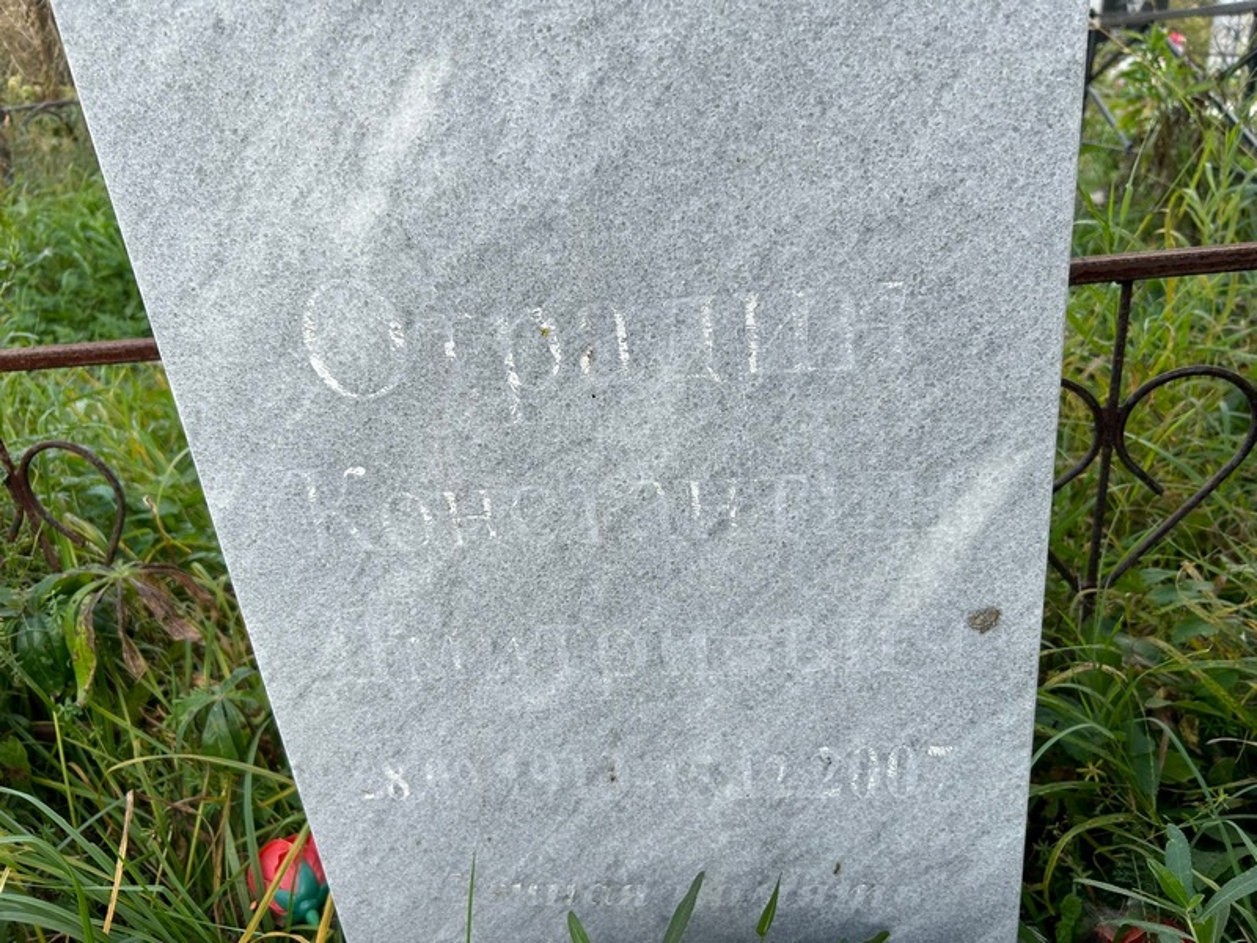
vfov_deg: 53.1
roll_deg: +2.1
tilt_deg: -24.4
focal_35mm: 26
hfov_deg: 67.3
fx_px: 944
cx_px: 628
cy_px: 472
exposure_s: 1/723
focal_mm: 5.7
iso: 50
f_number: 1.5
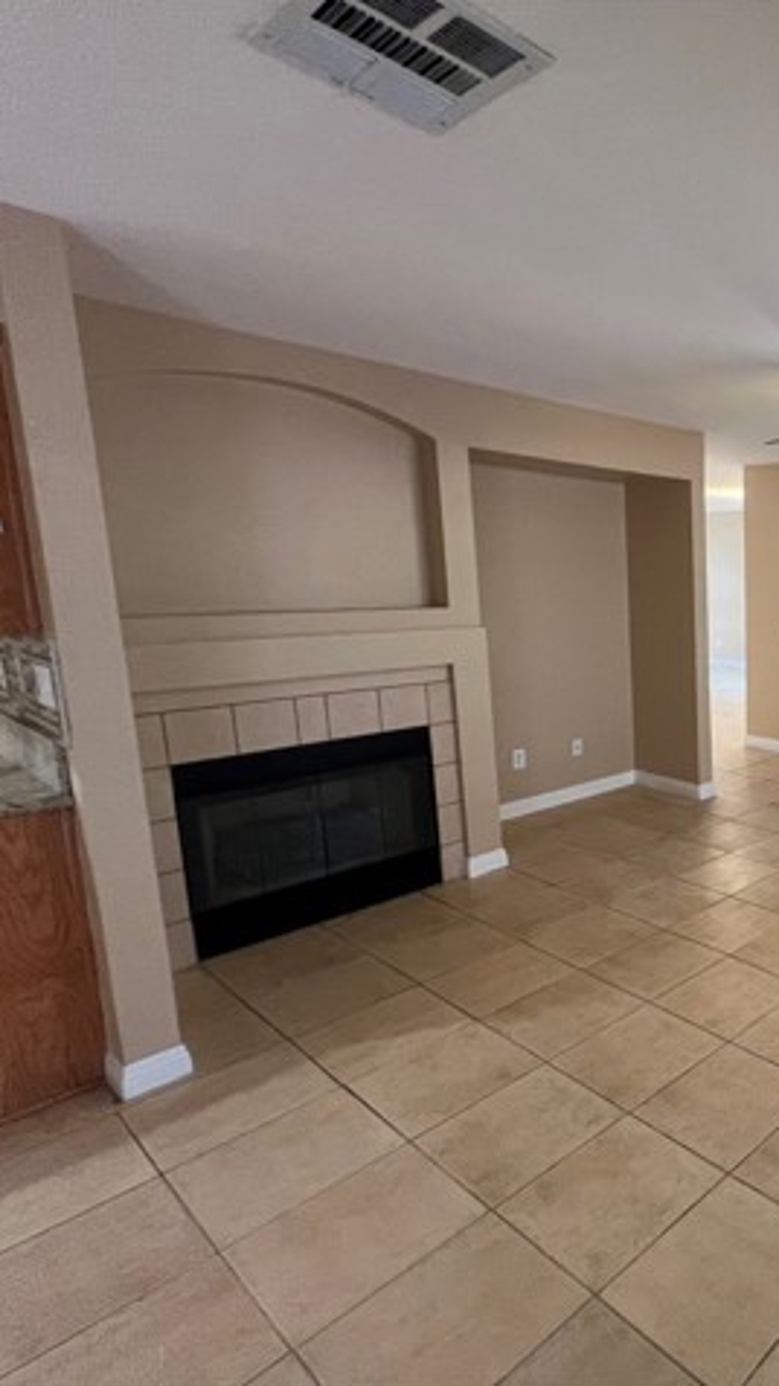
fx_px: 698
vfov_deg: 89.6
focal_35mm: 19
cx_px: 910
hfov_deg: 41.9
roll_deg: -1.0
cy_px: 692
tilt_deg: -9.7
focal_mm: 1.57
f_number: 1.8
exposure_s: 1/60
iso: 250
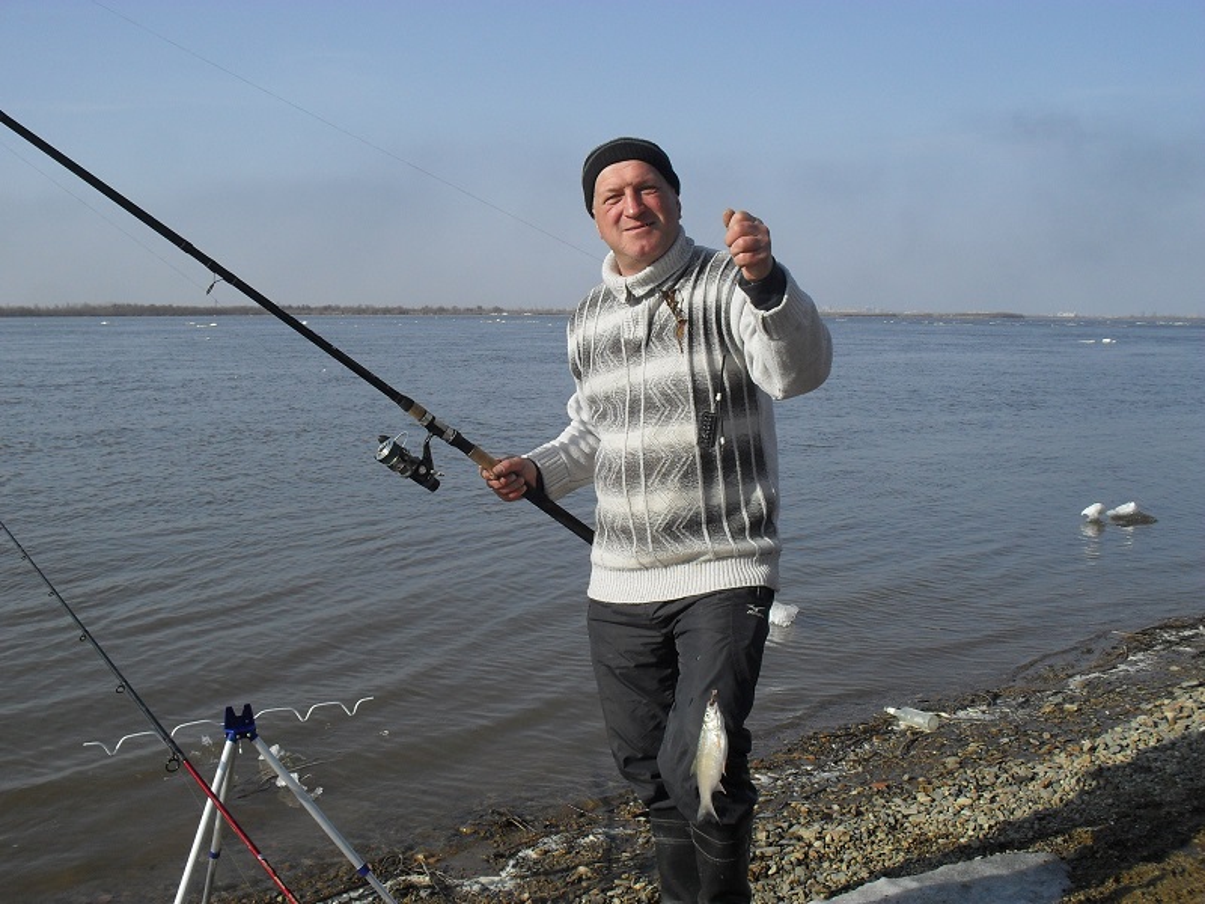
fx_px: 1218
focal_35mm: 35
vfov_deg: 40.7
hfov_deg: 52.6
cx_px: 602
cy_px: 452
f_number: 8.4
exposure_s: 1/250
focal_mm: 6.3
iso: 100
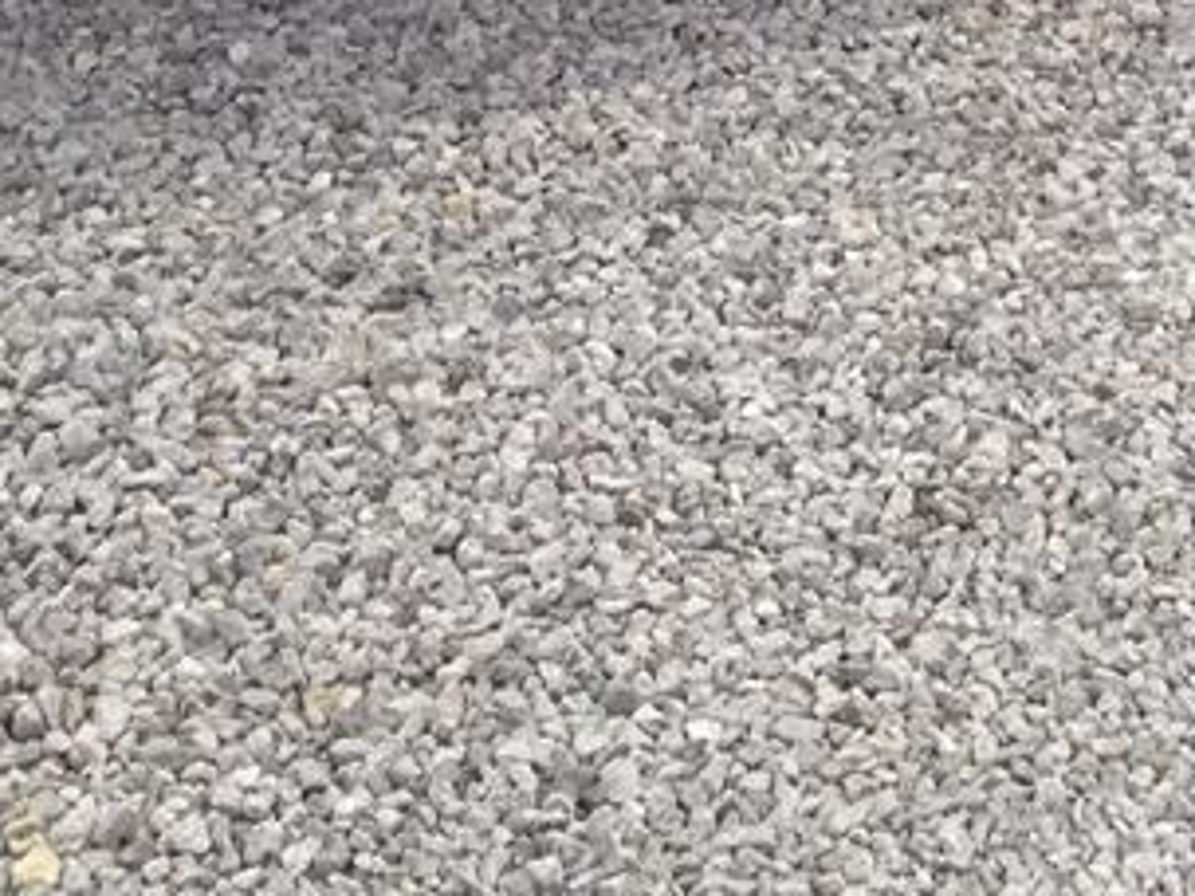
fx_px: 4074
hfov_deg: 16.4
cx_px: 1191
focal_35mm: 118
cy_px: -582
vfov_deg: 11.8
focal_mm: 4.28
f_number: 2.4
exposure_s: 1/1284
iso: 50
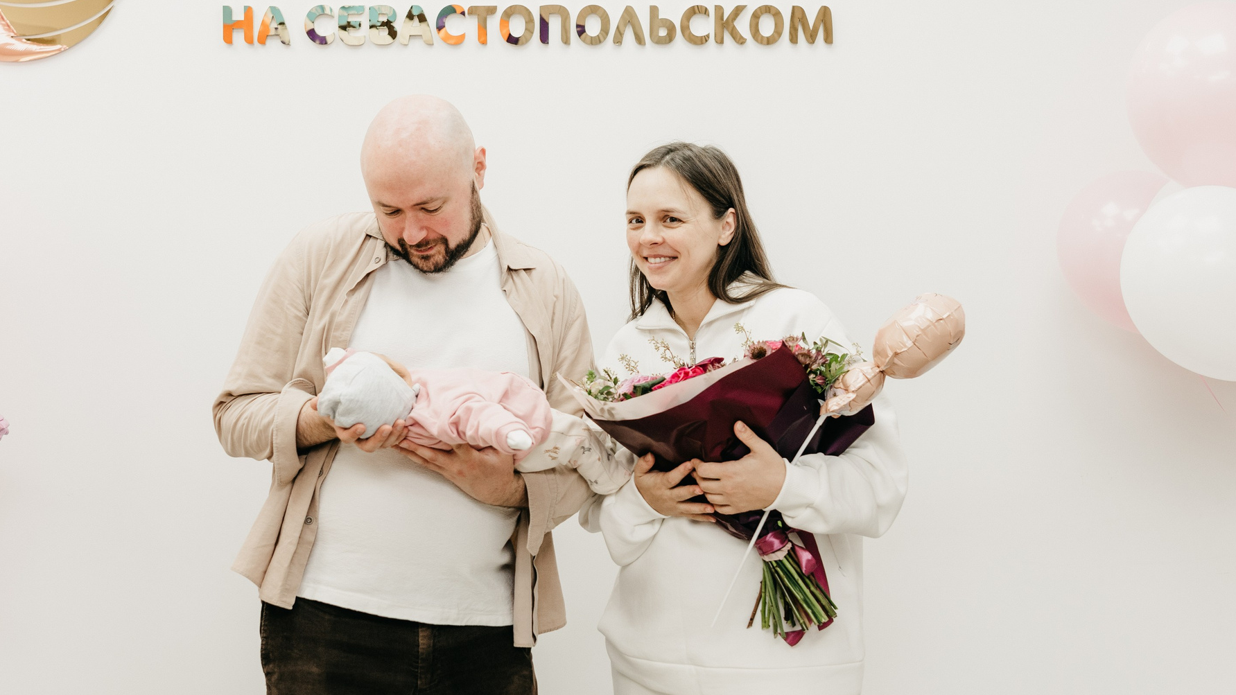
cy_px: 298
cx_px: 587
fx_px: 1901
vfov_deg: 20.7
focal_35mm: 58
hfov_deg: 36.0
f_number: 4
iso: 250
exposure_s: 1/160
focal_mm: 36
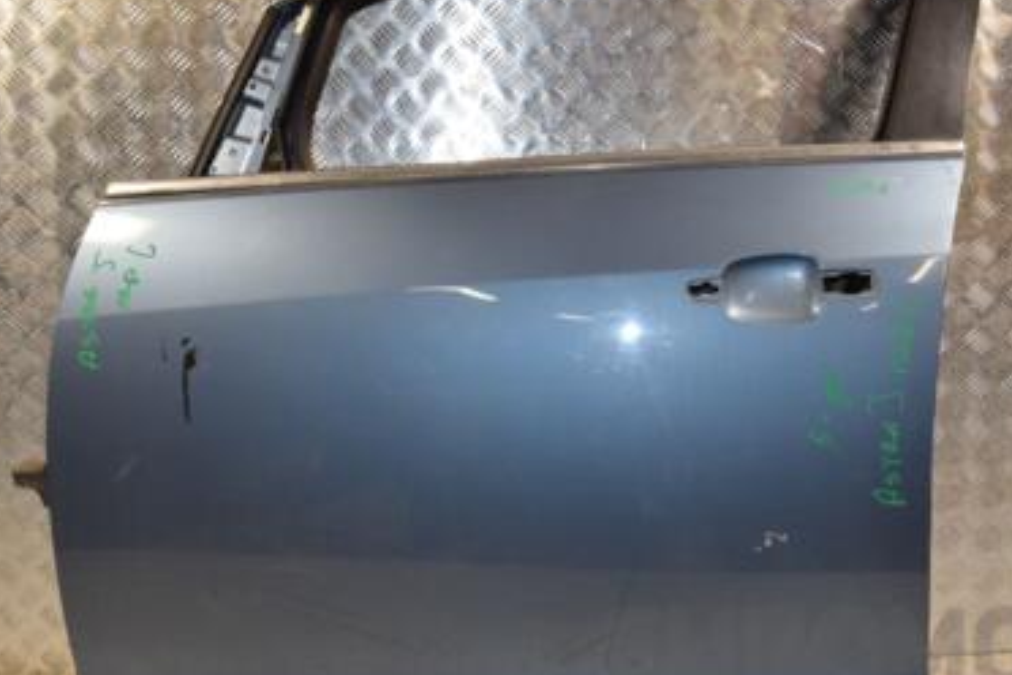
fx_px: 1428
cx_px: 555
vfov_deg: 26.5
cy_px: 286
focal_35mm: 51
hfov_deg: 39.0
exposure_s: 1/200
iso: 800
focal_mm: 21
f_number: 8
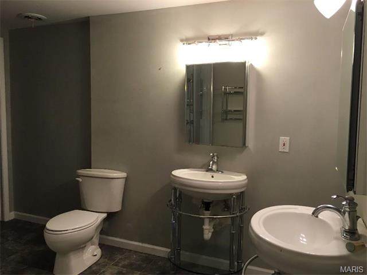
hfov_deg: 61.7
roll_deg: -1.3
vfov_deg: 48.2
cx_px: 184
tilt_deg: -4.1
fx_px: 307
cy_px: 138
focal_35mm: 29
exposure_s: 1/30
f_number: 2.2
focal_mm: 4.15
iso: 80
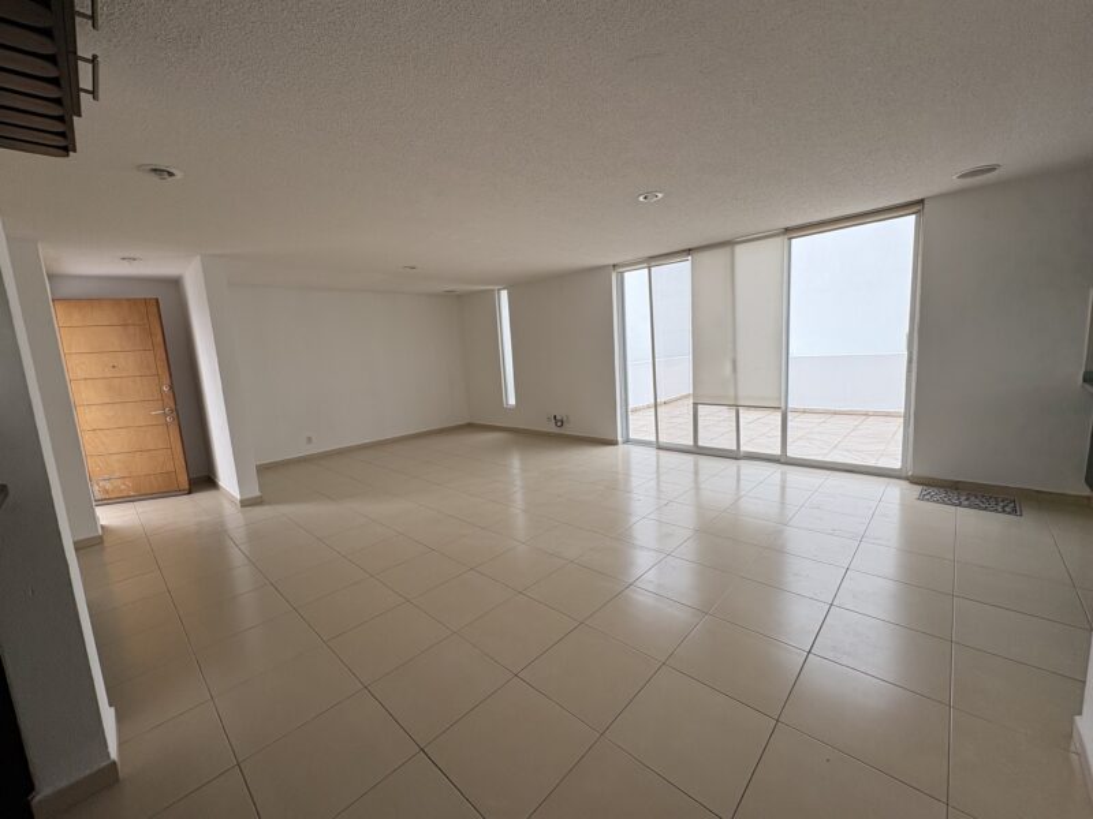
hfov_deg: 102.1
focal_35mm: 14
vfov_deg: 85.7
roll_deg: +3.4
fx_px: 442
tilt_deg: -7.0
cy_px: 410
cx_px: 546
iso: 40
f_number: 2.2
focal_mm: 2.22
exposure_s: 1/226
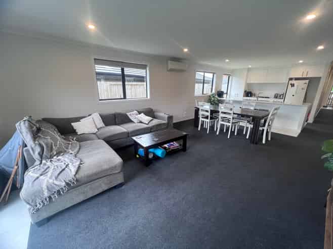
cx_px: 166
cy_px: 124
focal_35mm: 13
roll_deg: -0.4
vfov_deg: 89.9
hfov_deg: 106.2
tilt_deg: -15.1
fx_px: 125
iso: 100
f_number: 1.8
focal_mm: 1.57
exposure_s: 1/100
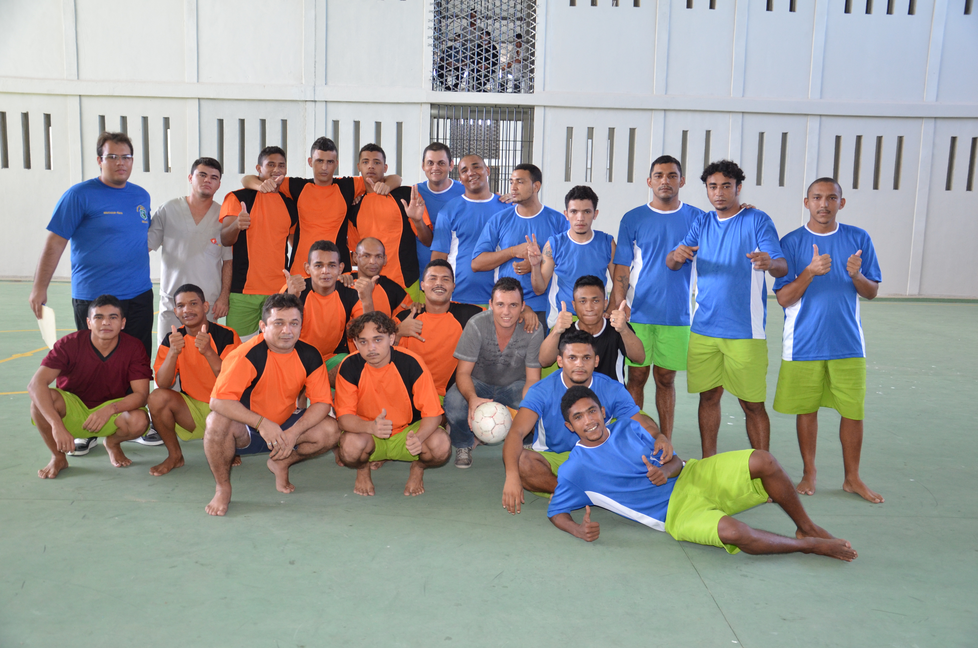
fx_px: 895
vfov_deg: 39.8
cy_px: 324
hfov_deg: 57.3
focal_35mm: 33
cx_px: 489
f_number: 3.8
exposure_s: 1/60
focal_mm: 22
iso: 720
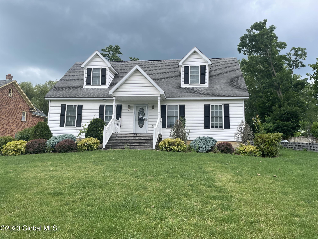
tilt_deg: +8.1
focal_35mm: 26
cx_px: 159
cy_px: 120
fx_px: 239
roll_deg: -2.1
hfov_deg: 67.3
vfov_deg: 53.1
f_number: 1.6
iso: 32
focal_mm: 4.2
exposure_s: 1/716
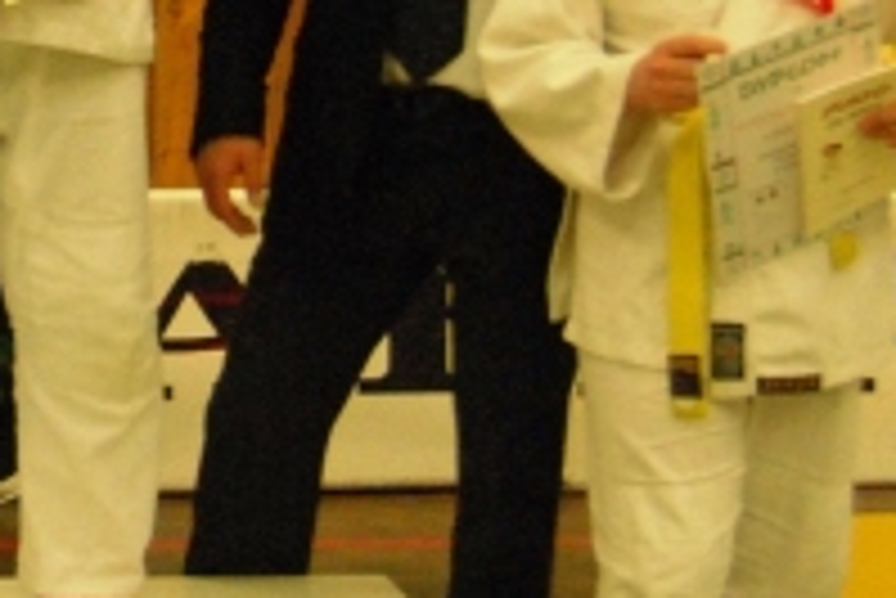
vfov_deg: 11.0
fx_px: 3063
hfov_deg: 15.6
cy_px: -81
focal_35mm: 123
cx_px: -374
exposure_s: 1/60
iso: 1600
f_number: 4
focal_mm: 26
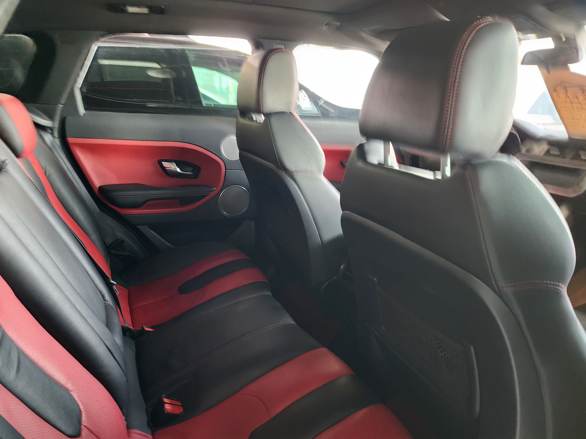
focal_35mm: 23
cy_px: 220
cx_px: 293
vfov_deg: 58.9
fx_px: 389
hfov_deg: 73.9
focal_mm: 6.4
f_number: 1.8
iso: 640
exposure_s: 1/24
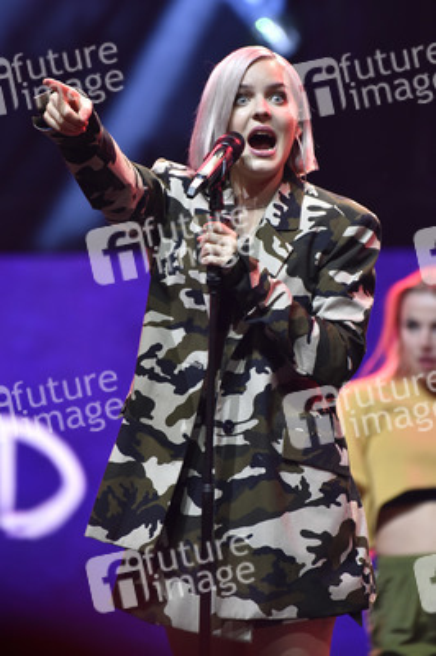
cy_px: 328
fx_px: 9098
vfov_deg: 4.1
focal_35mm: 500
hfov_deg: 2.7
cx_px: 218
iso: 1600
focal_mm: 500
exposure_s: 1/125
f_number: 5.6
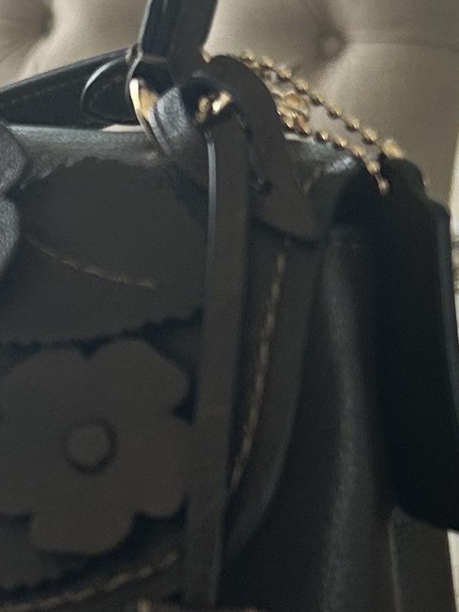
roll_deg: +0.9
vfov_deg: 16.8
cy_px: 417
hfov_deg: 12.0
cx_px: -260
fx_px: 2069
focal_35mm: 117
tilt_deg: -13.9
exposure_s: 1/60
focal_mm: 5.7
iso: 80
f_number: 1.5
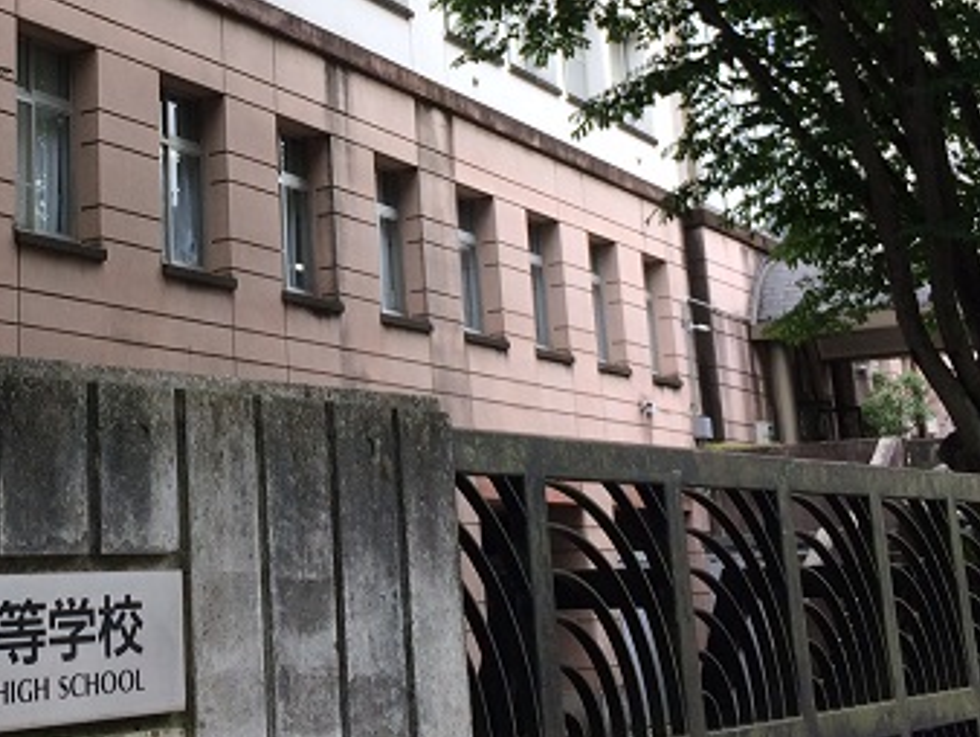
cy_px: 100
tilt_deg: +14.8
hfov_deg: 30.2
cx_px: 239
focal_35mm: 63
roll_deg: +2.2
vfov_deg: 22.8
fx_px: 1785
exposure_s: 1/461
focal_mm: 4.15
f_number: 2.2
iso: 32
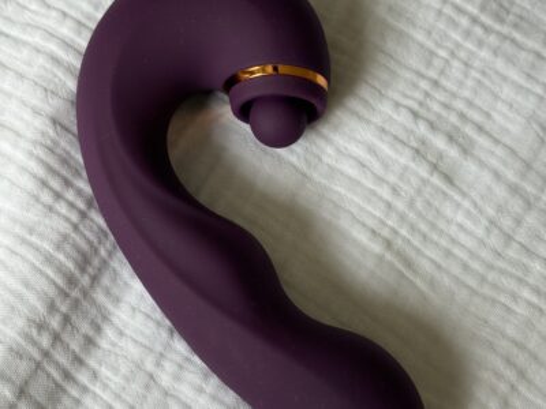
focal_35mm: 48
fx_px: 757
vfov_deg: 30.3
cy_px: 204
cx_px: 273
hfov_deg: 39.7
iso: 100
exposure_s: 1/97
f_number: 1.78
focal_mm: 6.76
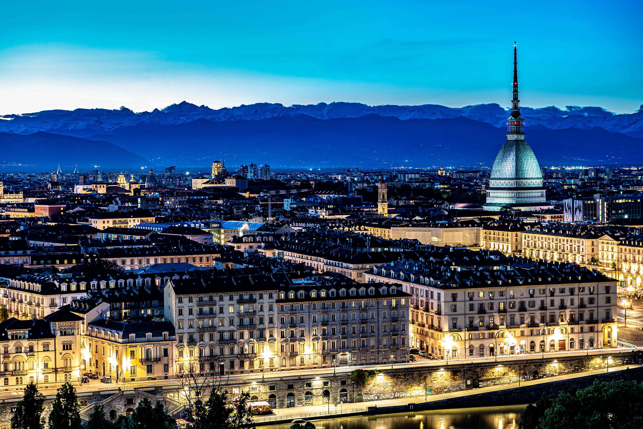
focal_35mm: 70
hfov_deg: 28.8
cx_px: 322
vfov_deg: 19.5
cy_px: 214
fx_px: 1251
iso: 50
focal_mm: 70
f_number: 8
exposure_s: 15
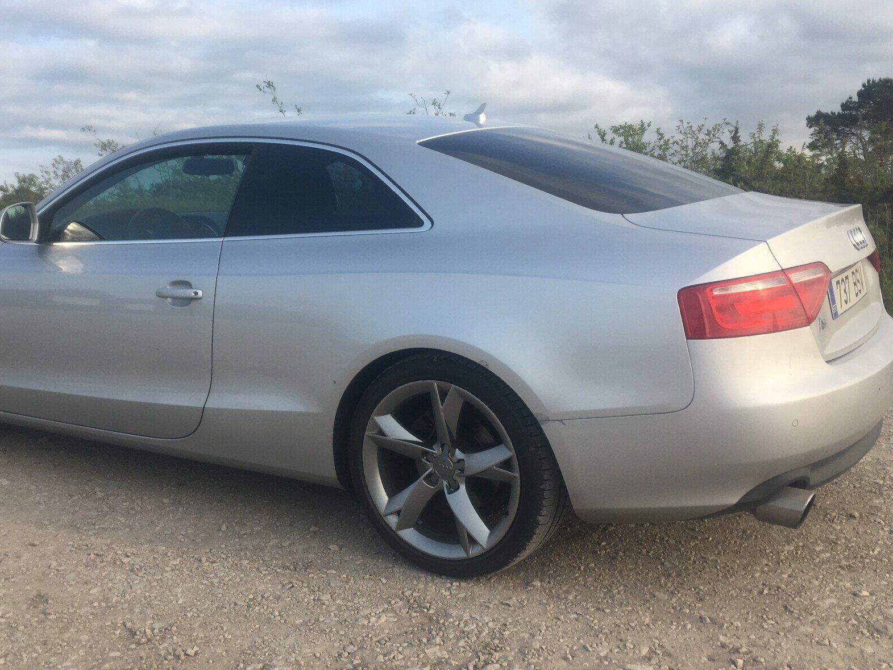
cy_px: 360
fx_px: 929
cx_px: 376
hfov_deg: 51.1
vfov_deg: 39.6
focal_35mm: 36
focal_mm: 4.15
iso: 25
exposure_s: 1/905
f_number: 2.2
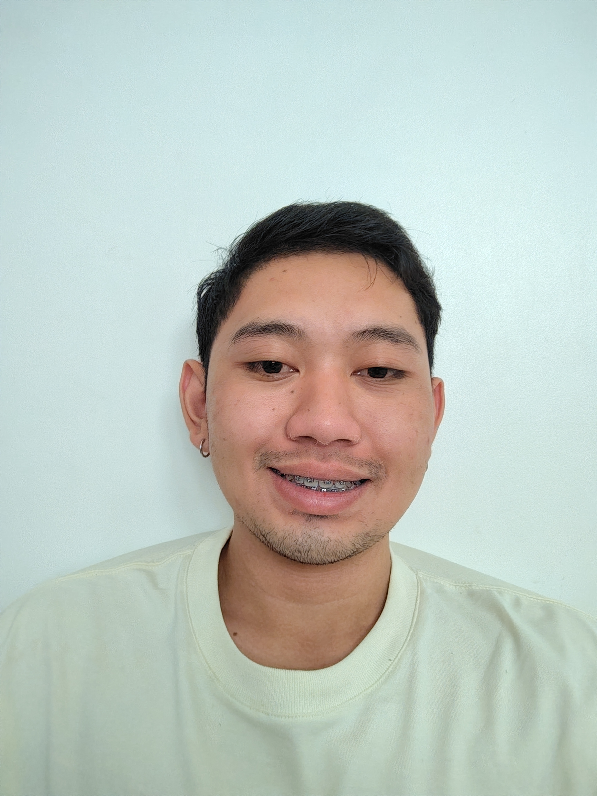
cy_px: 398
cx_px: 298
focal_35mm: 24
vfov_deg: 71.6
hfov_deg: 56.8
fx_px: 552
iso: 1138
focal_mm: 3.25
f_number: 2.45
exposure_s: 1/20
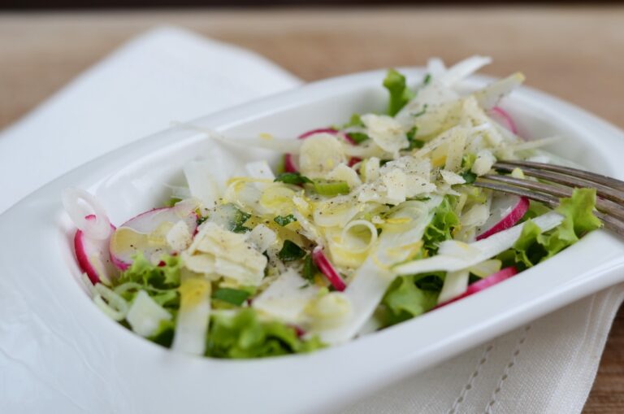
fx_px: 1298
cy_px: 207
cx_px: 312
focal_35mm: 75
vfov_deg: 18.1
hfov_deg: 27.0
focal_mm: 50
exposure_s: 1/125
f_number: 4
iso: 100
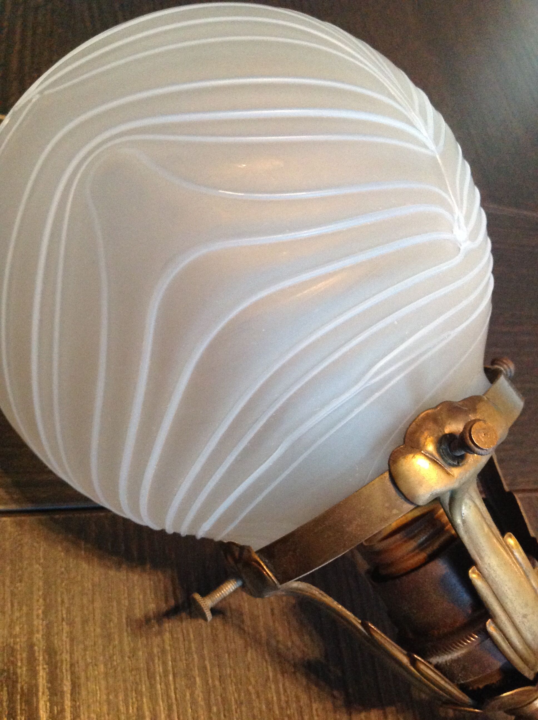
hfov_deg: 40.6
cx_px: 269
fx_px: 727
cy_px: 360
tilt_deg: -52.6
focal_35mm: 35
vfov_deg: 52.7
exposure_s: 1/17
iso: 500
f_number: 2.4
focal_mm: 4.28
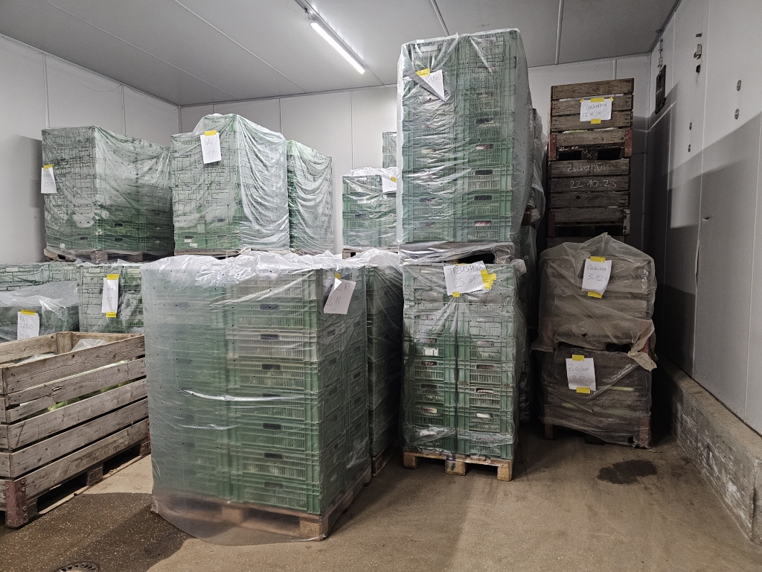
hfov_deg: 73.9
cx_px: 381
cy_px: 286
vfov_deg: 58.9
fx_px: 506
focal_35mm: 23
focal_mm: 6.3
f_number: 1.7
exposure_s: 1/100
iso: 500
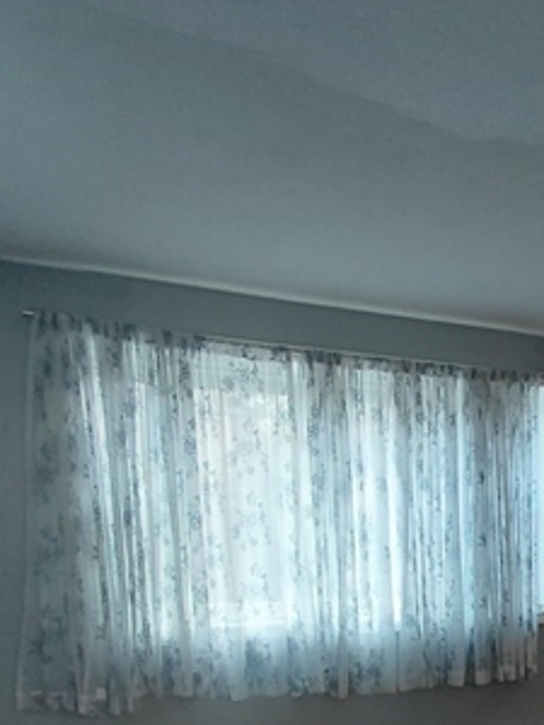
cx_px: 561
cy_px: 701
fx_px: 859
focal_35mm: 41
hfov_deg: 32.0
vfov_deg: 40.8
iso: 50
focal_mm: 1.64
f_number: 2.2
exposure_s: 1/60
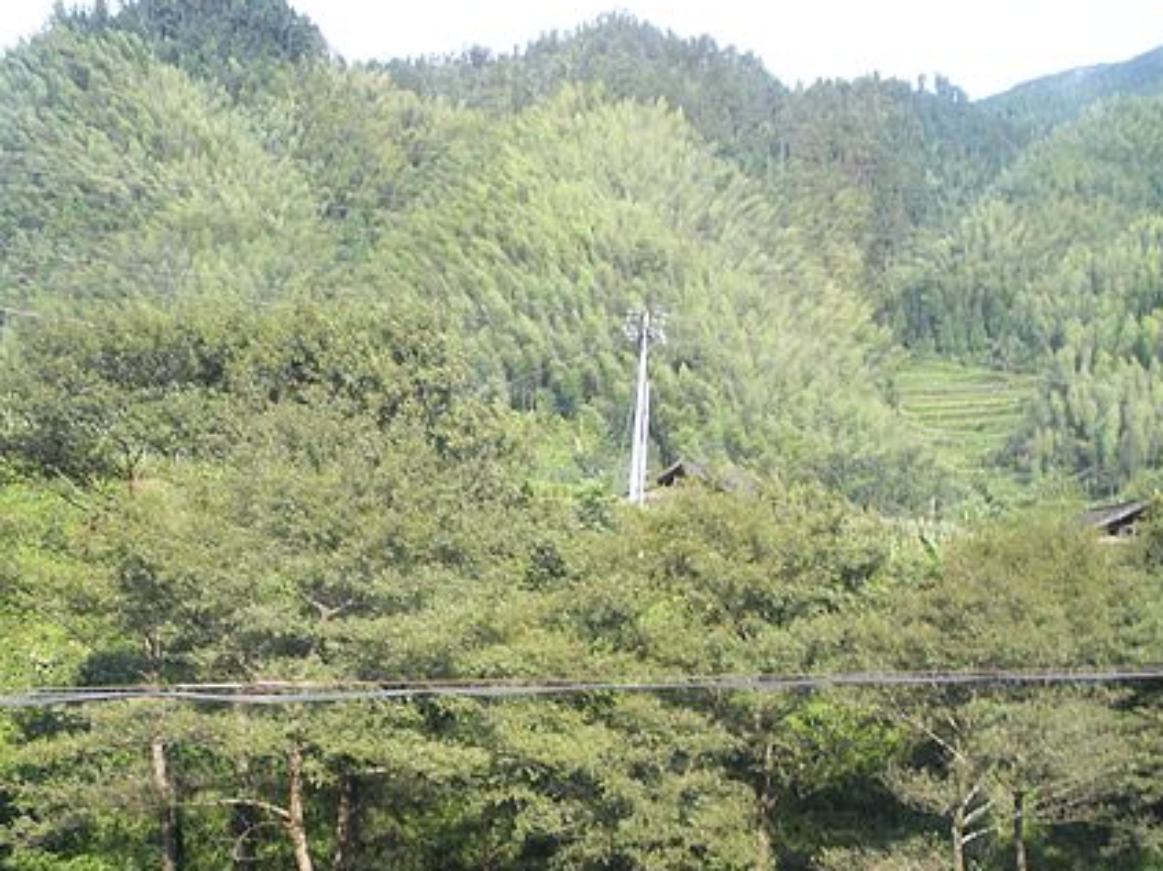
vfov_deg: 23.6
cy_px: 702
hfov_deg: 31.6
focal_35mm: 61
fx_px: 2049
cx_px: 498
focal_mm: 6.3
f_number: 3.5
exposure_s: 1/181
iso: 64
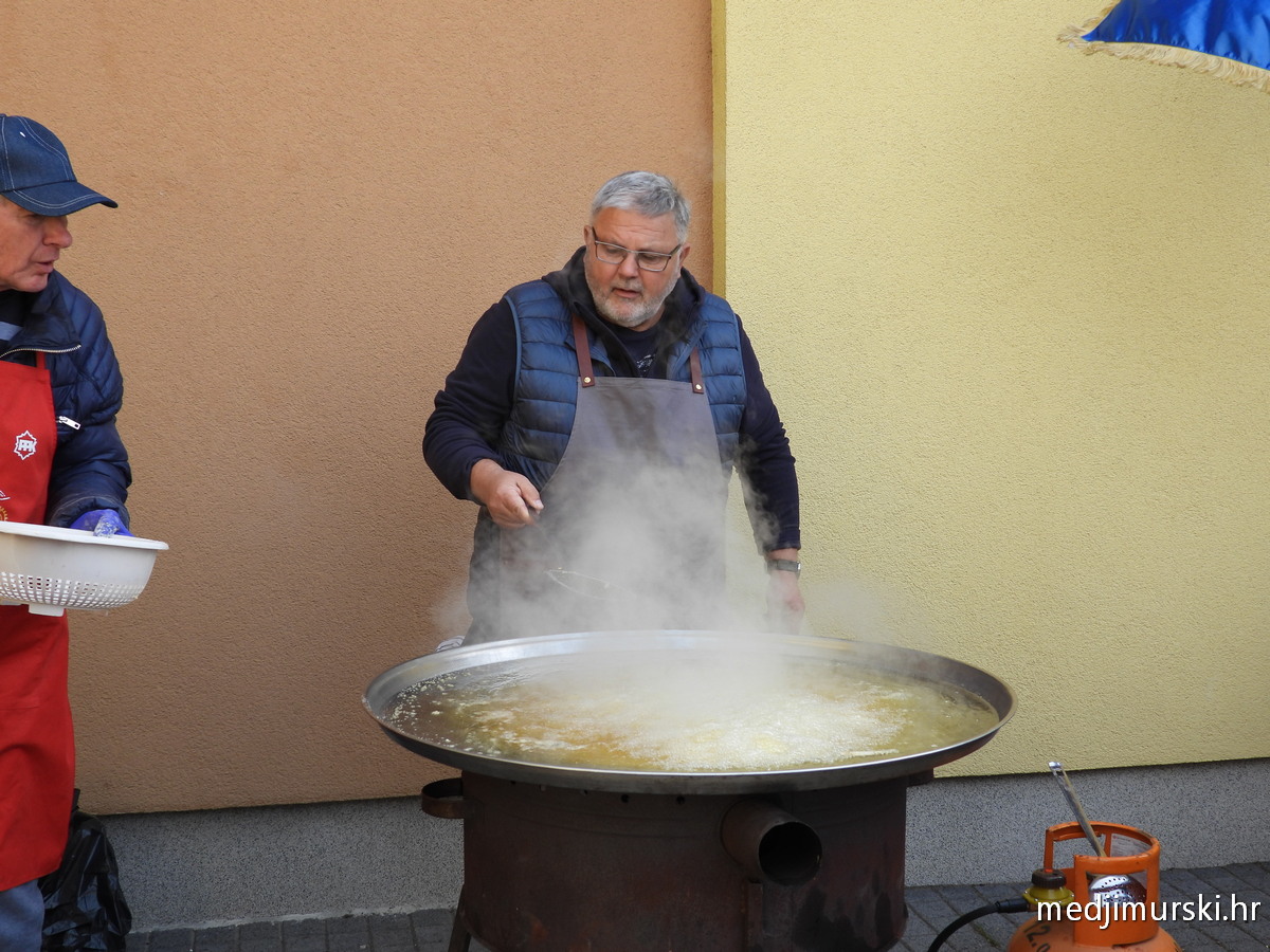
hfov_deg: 42.9
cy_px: 476
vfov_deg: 32.9
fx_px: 1614
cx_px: 635
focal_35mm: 44
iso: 100
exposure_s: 1/320
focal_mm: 7.9
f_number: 3.2
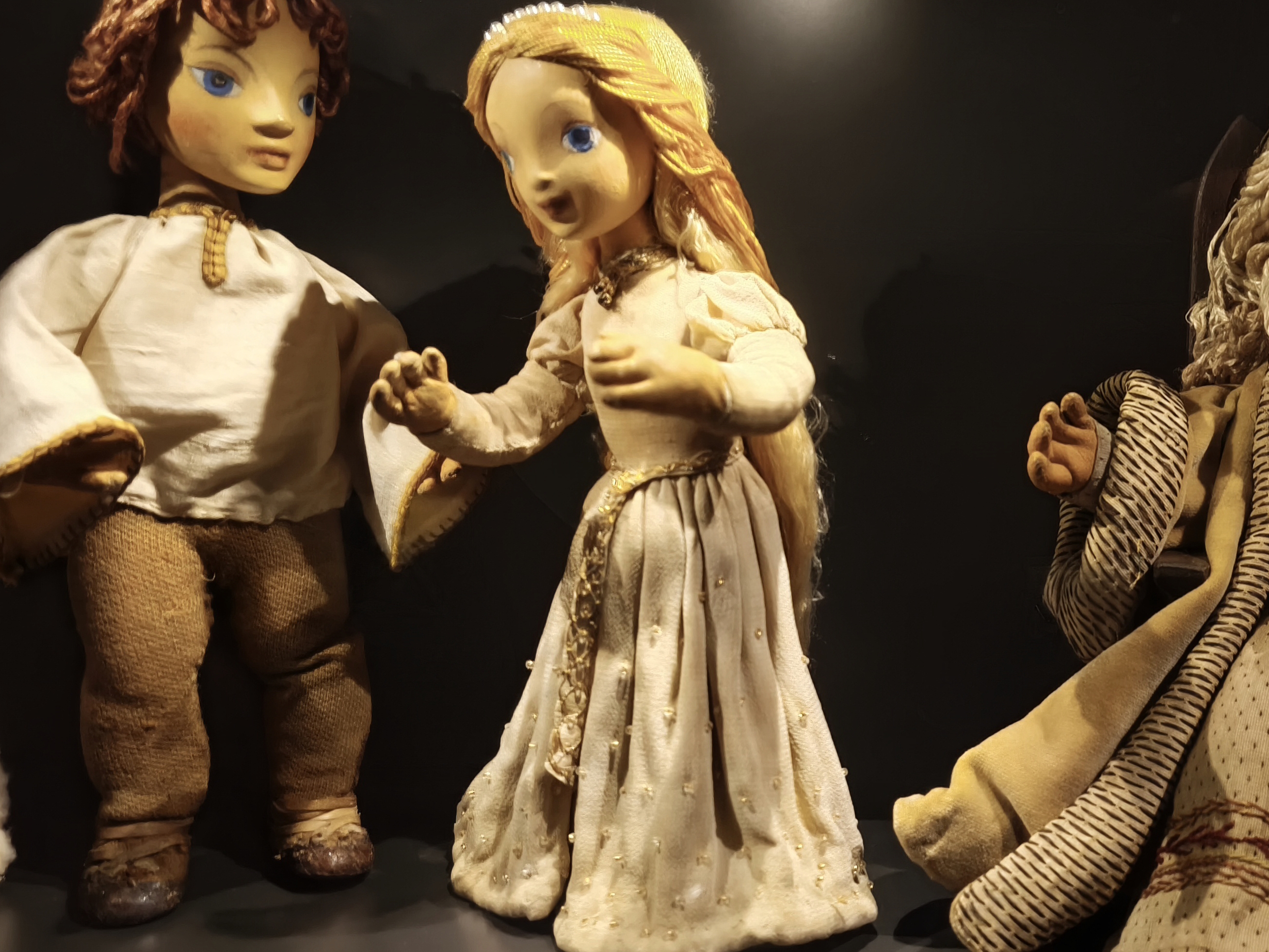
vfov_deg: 39.5
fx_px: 1320
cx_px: 924
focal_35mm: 36
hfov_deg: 49.6
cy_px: 569
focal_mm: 5.35
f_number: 1.7
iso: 3200
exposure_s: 1/19.2
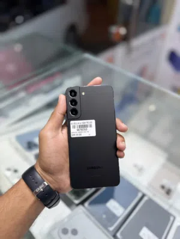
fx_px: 166
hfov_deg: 56.8
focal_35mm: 24
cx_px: 90
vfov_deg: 71.6
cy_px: 120
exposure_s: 1/665
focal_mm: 6.76
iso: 80
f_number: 1.78
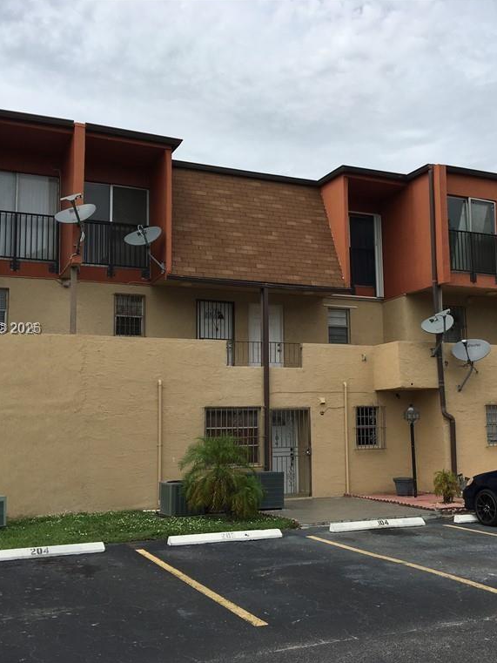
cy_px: 329
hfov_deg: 36.7
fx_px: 746
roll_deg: +1.3
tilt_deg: +9.5
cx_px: 303
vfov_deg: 47.9
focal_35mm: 39
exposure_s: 1/2404
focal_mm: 4.15
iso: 25
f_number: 2.2
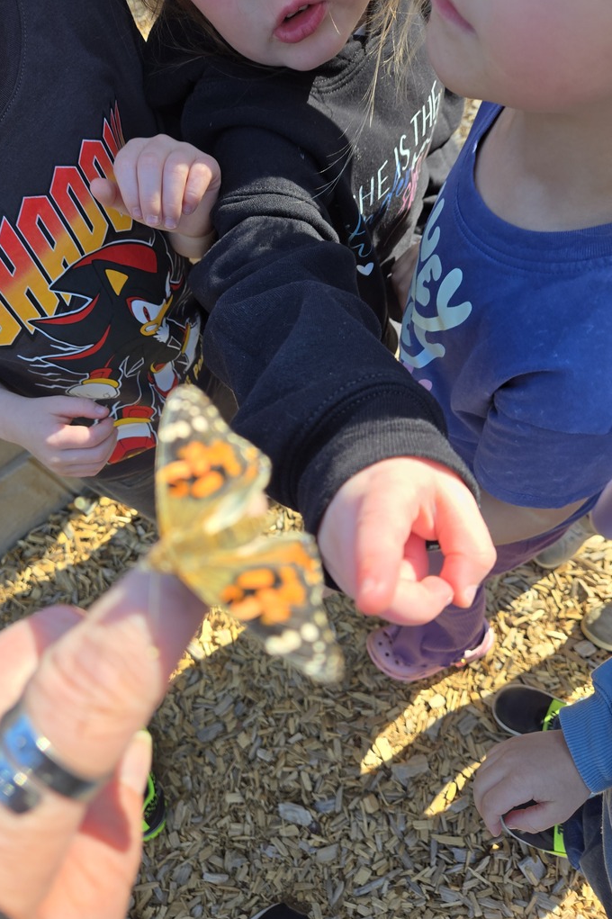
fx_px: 612
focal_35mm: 24
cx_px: 281
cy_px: 460
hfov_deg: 53.0
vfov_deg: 73.8
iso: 25
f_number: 1.8
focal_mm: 5.4
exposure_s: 1/378
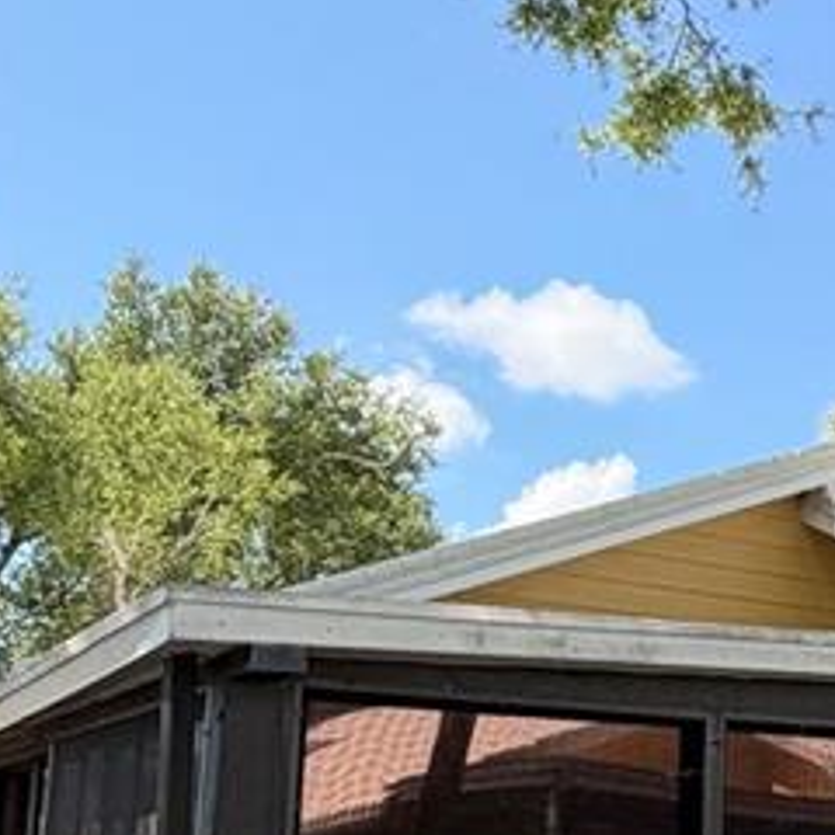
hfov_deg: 25.2
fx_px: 1692
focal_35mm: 62
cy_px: 633
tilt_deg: +10.2
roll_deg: -0.2
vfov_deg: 27.3
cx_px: 974
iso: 40
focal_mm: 2.22
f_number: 2.2
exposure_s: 1/554
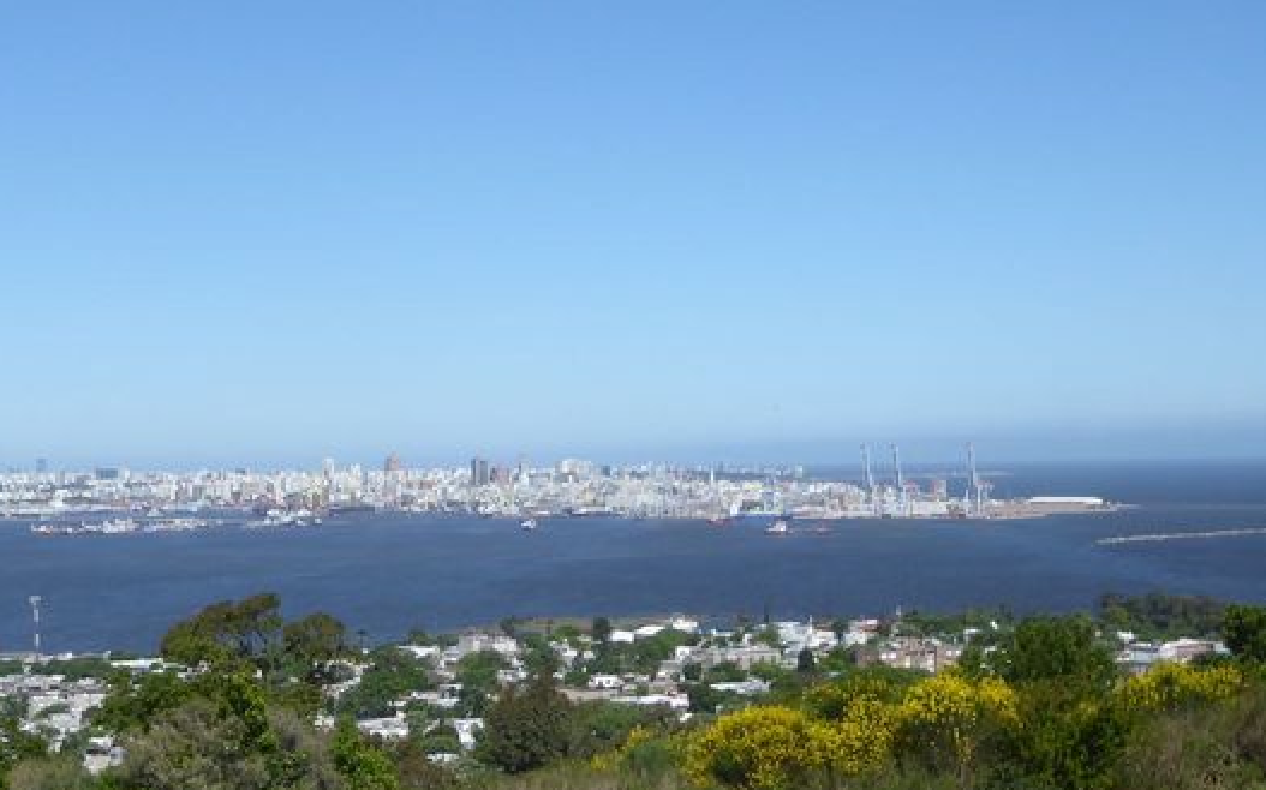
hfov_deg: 27.6
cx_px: 360
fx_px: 2552
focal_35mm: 74
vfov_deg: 17.4
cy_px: 663
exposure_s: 1/1000
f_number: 3.9
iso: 80
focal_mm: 7.8
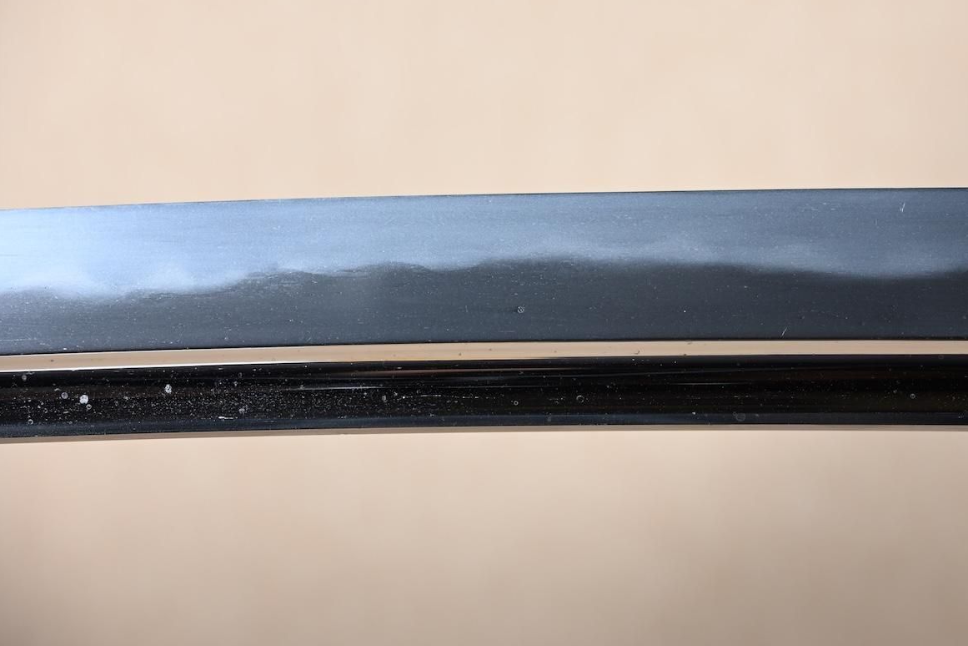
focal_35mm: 136
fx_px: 3646
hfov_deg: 15.1
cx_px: 568
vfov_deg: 10.1
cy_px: 288
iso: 100
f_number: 5.3
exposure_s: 1/2
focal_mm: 75
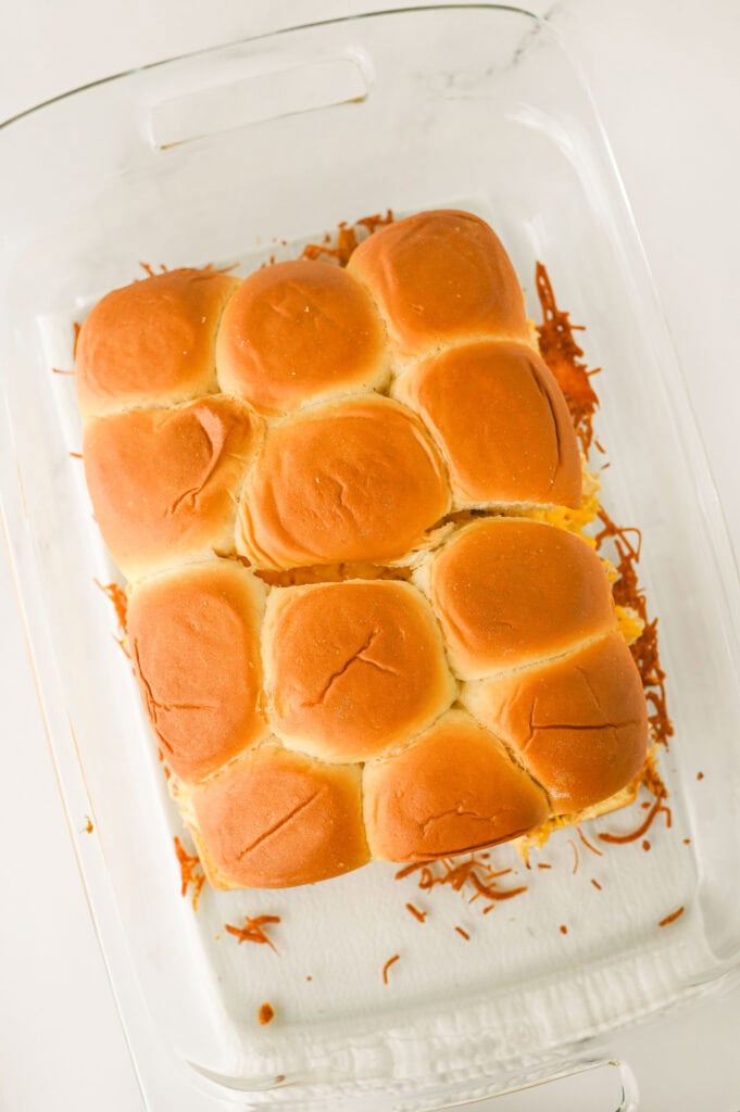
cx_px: 370
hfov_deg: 26.9
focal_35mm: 50
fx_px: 1544
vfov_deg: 39.6
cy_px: 556
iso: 280
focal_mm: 50
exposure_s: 1/160
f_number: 5
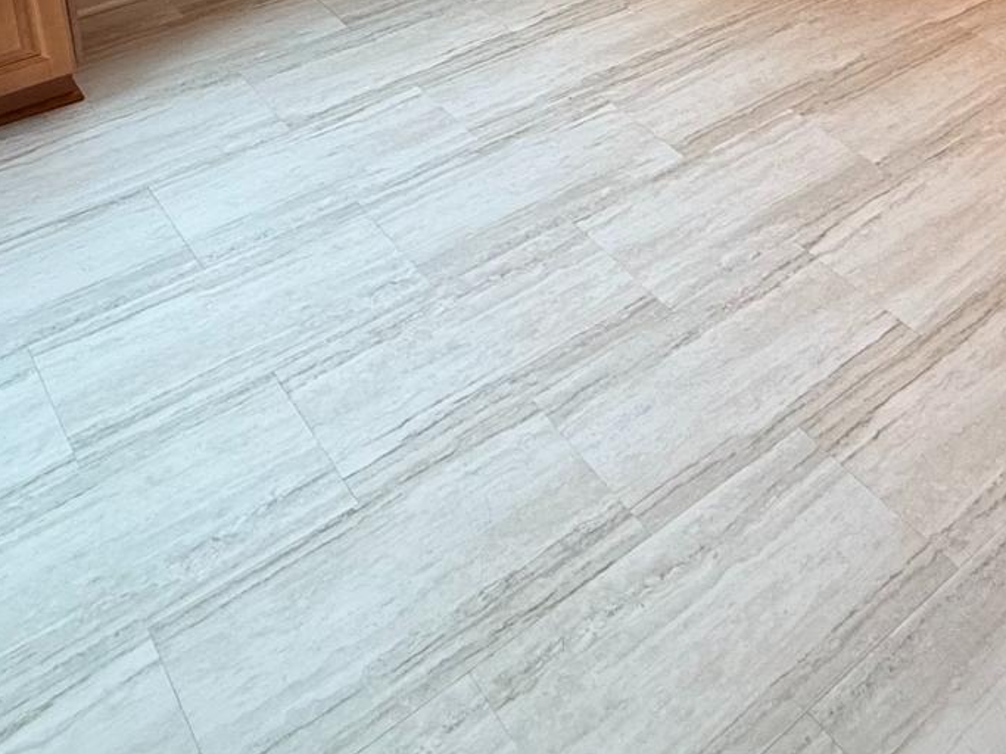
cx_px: 630
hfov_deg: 44.4
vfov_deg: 28.8
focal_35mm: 42
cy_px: -197
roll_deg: -0.1
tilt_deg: -19.0
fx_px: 1220
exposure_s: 1/120
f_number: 2.2
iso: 200
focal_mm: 2.22
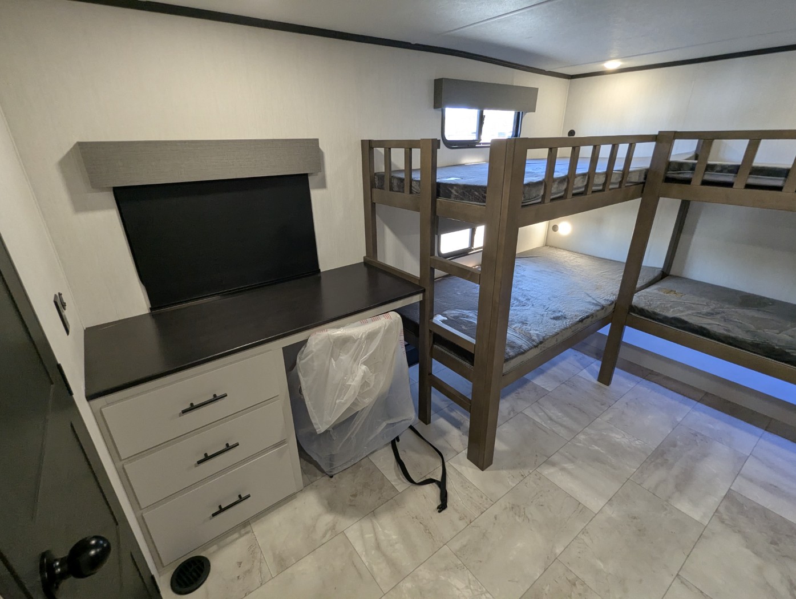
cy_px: 300
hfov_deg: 94.4
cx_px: 398
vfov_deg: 78.2
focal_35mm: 16
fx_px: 368
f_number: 2.2
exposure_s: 1/78
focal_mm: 2.35
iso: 206
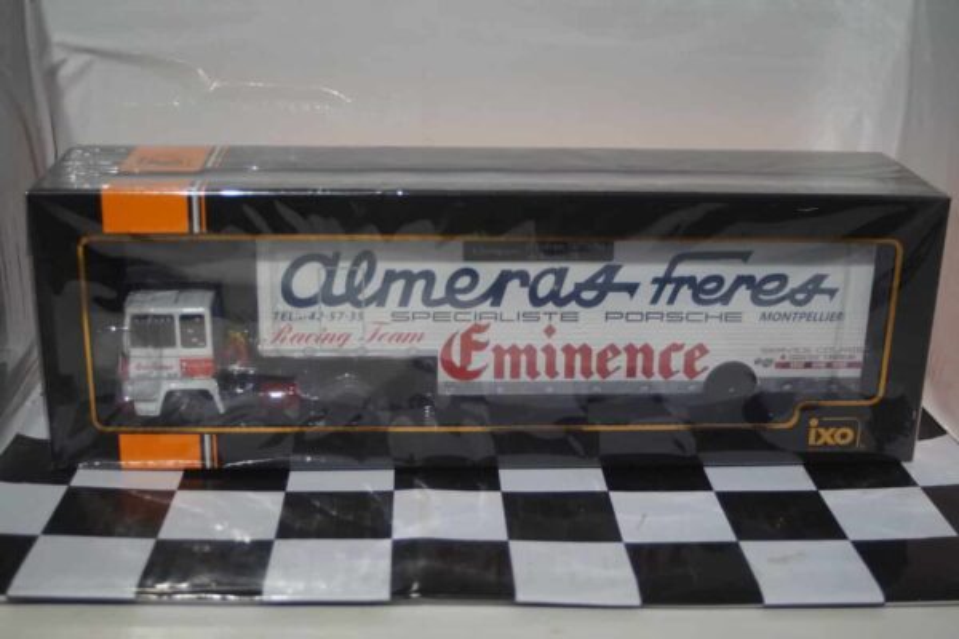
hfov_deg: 43.6
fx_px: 1199
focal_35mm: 45
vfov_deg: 29.9
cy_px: 320
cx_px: 480
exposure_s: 1/160
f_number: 4
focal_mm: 30
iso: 800
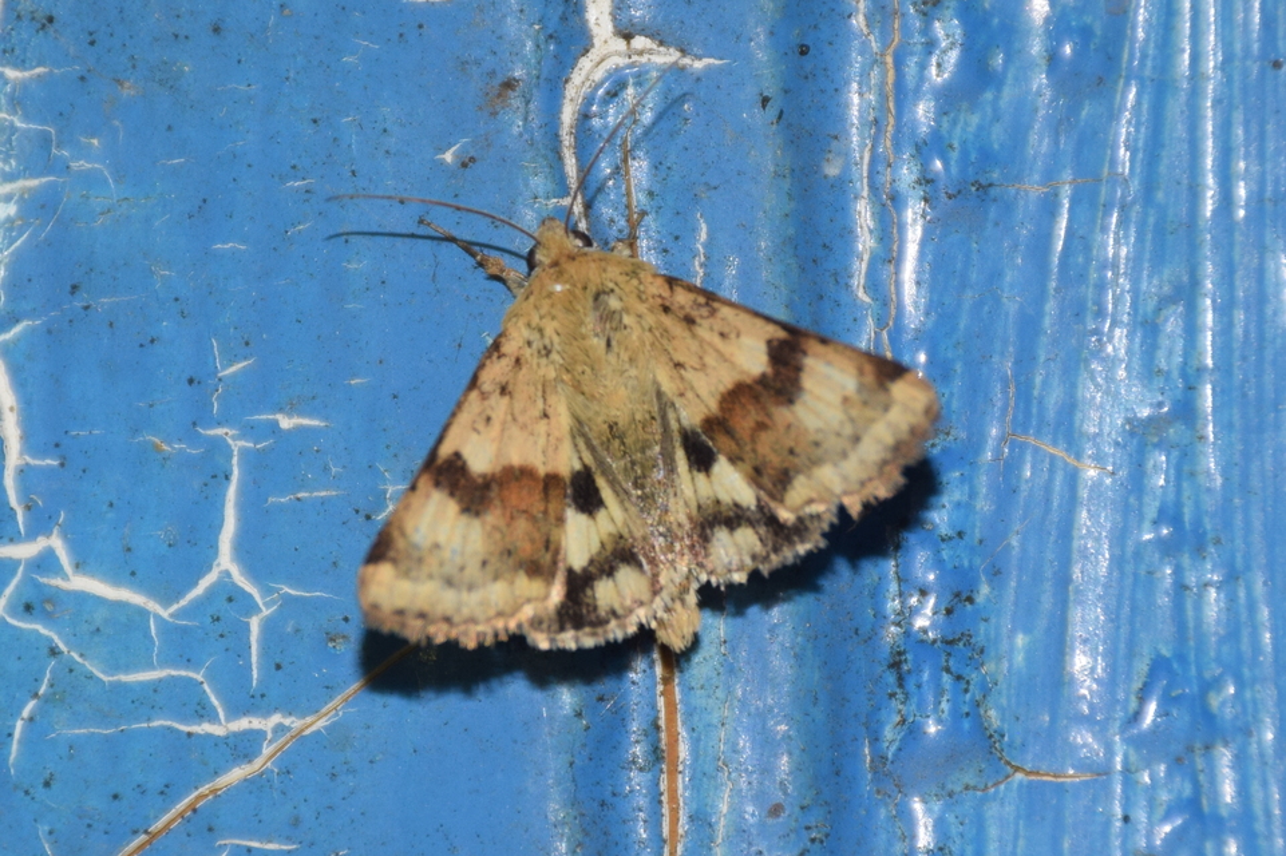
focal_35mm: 210
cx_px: 643
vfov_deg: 6.5
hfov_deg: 9.8
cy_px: 428
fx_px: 7499
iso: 320
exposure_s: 1/60
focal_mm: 140
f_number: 7.1
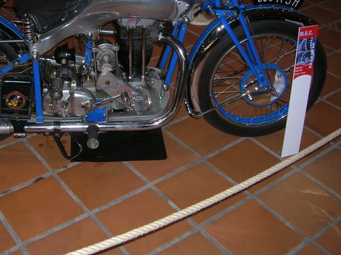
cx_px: 112
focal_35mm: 48
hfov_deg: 39.2
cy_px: 95
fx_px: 473
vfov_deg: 30.1
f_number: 2.9
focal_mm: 5.7
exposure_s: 1/60.1
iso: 87
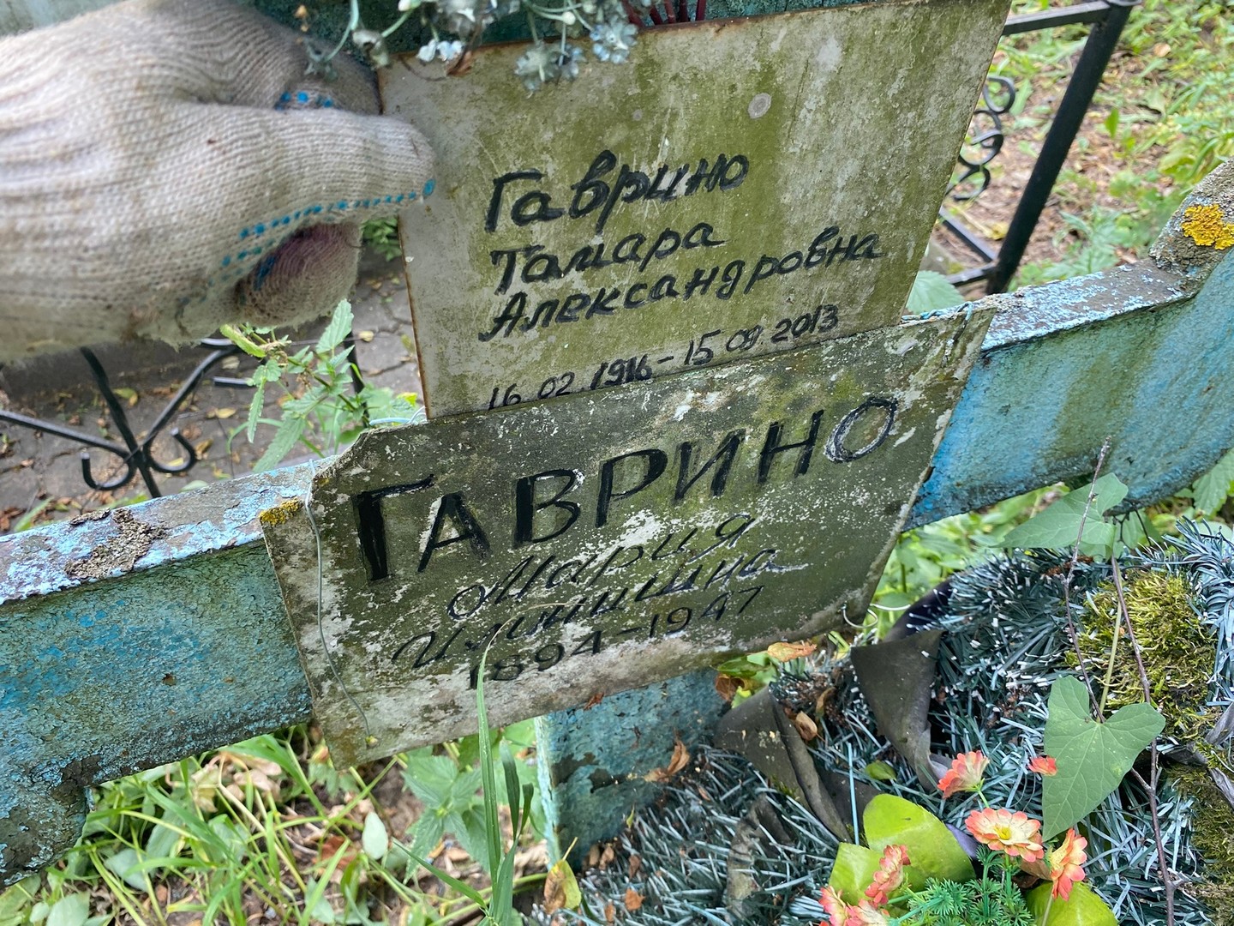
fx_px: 927
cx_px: 617
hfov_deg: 67.3
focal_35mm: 26
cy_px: 463
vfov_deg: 53.1
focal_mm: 4.25
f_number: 1.8
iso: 100
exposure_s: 1/121
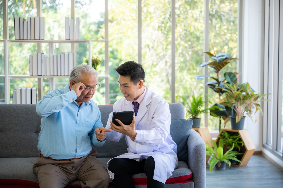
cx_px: 142
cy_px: 94
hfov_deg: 28.9
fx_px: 550
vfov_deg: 19.4
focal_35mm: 70
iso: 125
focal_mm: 70
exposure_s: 1/160
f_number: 2.8
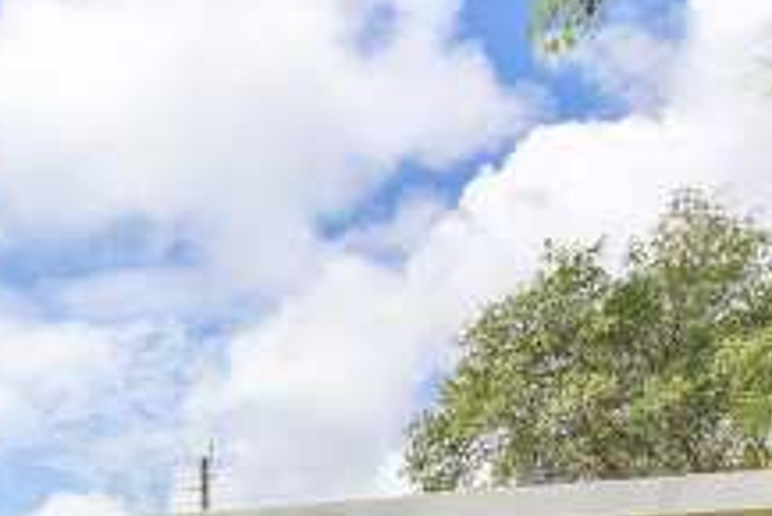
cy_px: 760
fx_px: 1266
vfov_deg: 20.1
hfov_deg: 29.0
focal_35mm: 59
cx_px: -167
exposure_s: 1/200
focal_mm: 16
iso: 125
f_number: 8
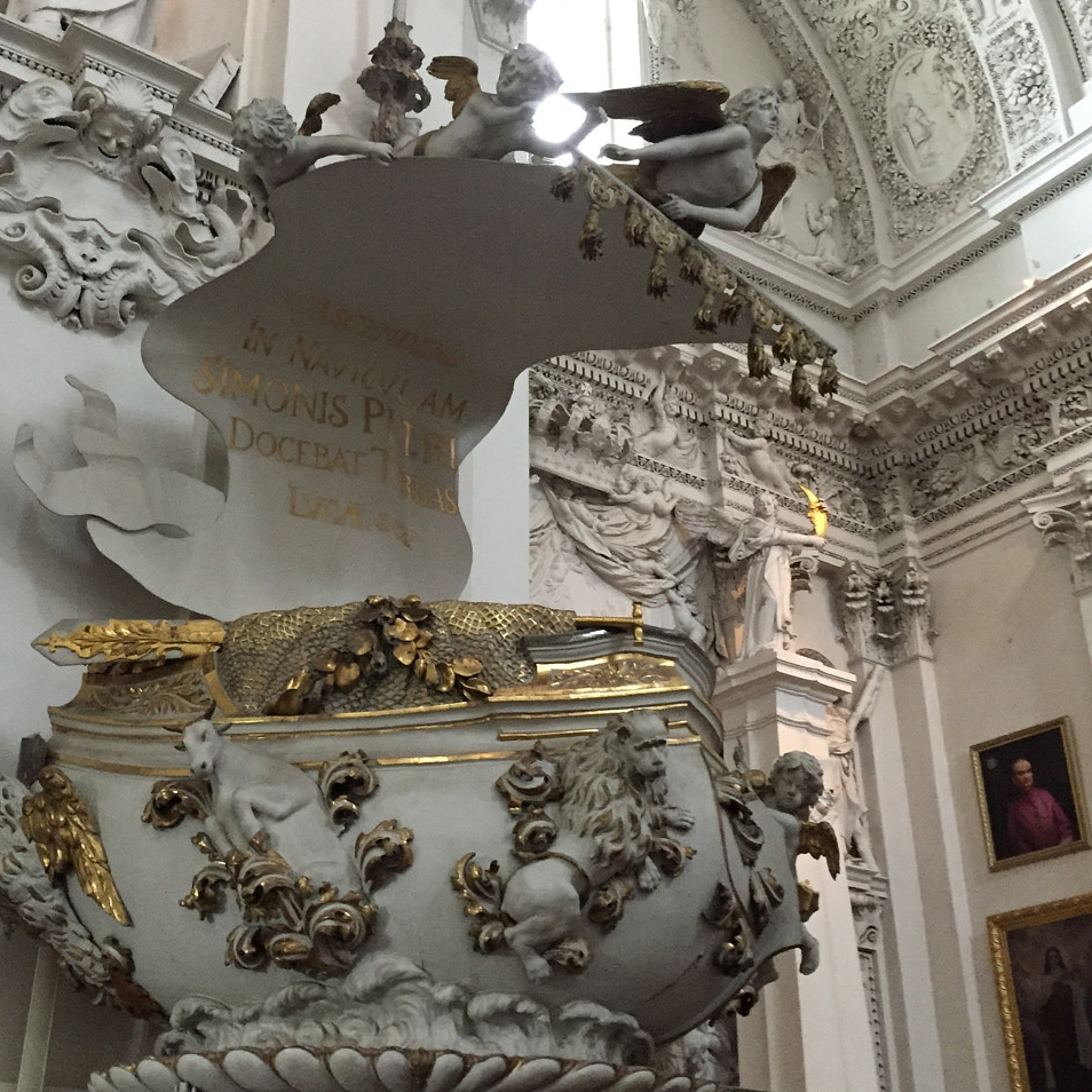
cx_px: 461
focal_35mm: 43
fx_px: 1535
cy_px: 539
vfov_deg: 39.2
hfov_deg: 39.1
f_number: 2.2
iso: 250
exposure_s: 1/30
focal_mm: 4.15
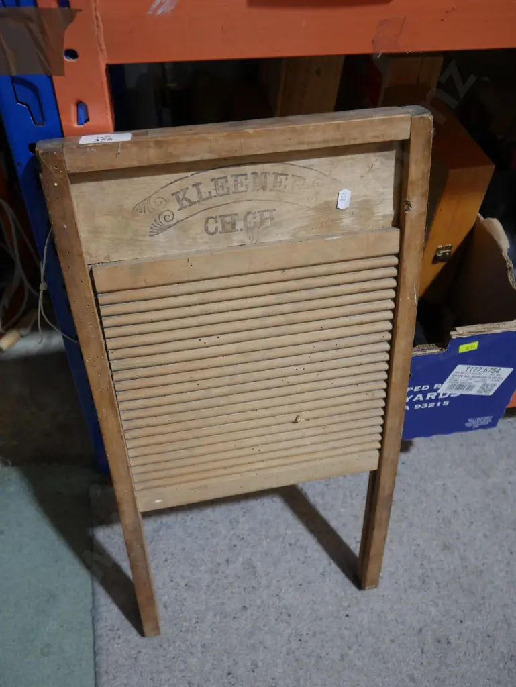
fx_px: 635
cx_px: 258
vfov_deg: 56.8
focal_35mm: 32
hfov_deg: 44.2
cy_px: 344
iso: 400
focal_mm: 16
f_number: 3.6
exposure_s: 1/60
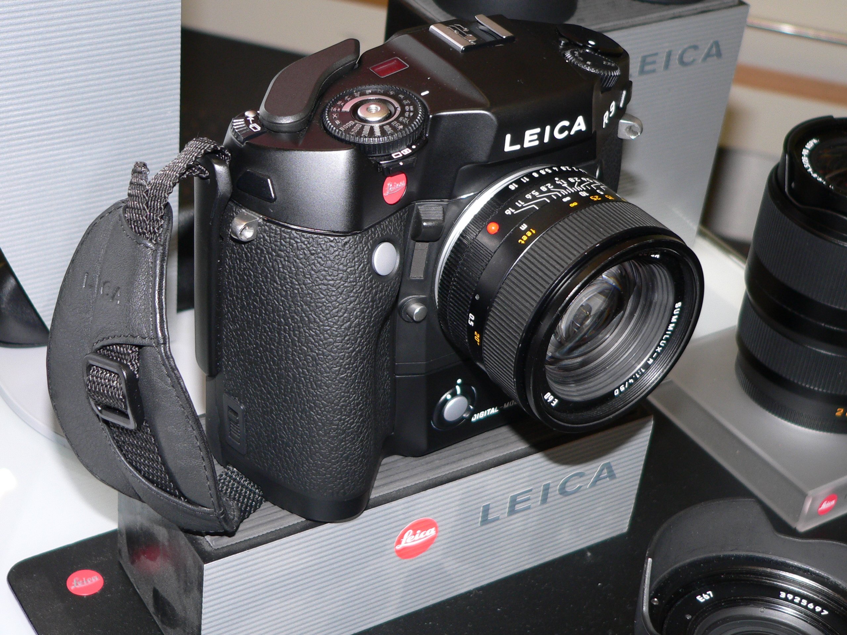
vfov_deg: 22.6
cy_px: 318
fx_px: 1590
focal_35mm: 65
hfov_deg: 29.8
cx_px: 424
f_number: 2.8
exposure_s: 1/60
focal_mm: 10.7
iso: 100
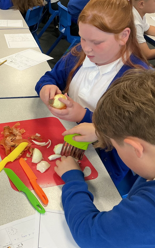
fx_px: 284
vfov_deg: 47.2
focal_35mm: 42
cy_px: 124
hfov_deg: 28.7
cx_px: 1
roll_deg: -1.0
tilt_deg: -35.7
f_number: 1.8
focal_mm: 3
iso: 80
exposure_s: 1/60
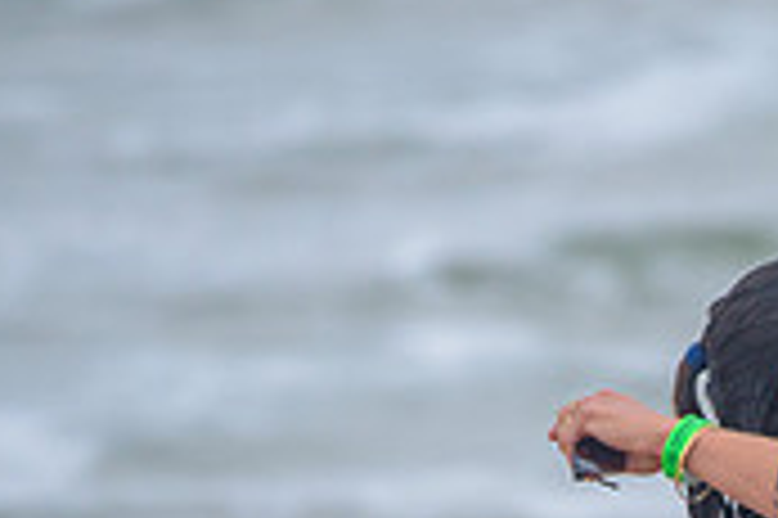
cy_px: 588
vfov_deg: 0.8
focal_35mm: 1679
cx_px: 774
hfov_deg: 1.2
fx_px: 36250
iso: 720
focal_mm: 500
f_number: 5.6
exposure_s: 1/2000
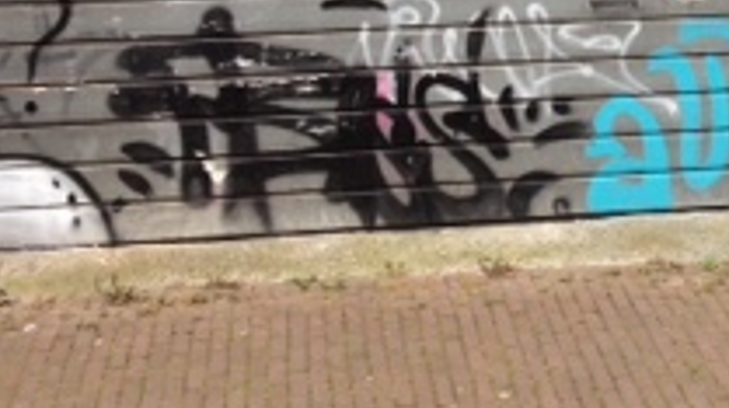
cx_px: 771
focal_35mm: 117
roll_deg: +0.7
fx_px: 2259
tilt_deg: -0.9
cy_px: -178
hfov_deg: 17.8
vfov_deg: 10.0
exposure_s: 1/120
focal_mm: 4.28
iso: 50
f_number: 2.4
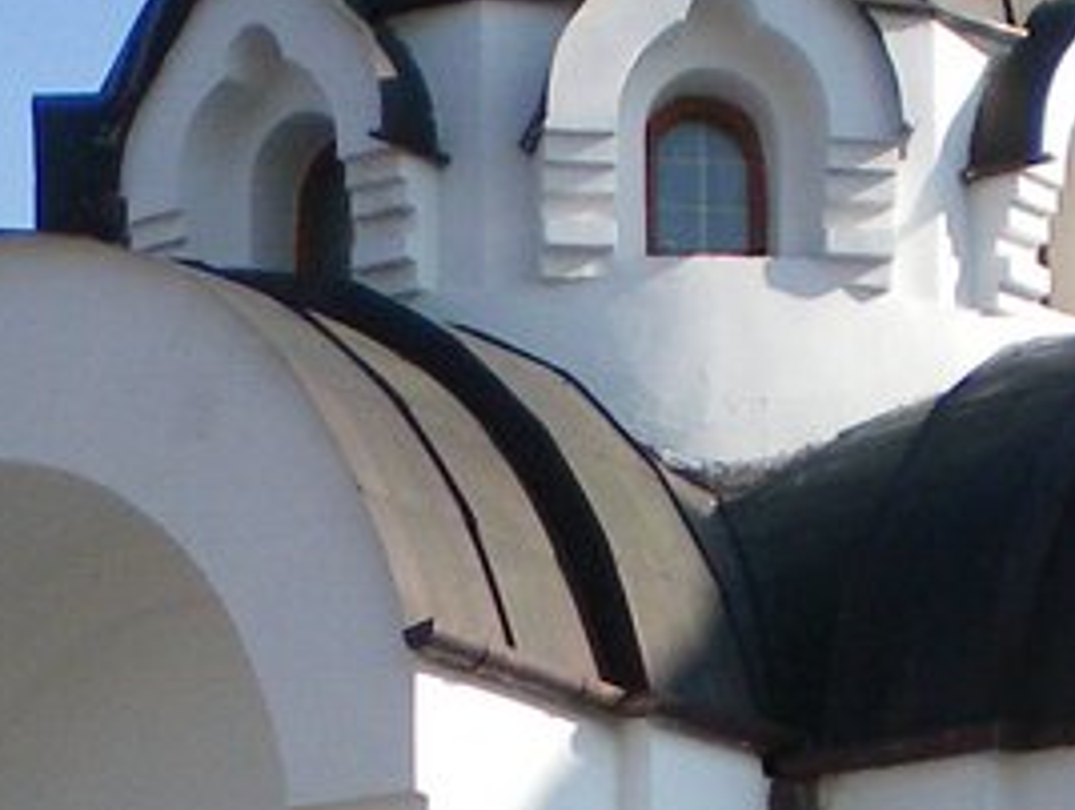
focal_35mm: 113
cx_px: 670
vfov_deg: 12.6
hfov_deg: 17.4
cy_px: 1175
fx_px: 3516
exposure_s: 1/800
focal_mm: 6.3
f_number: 3.1
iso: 64
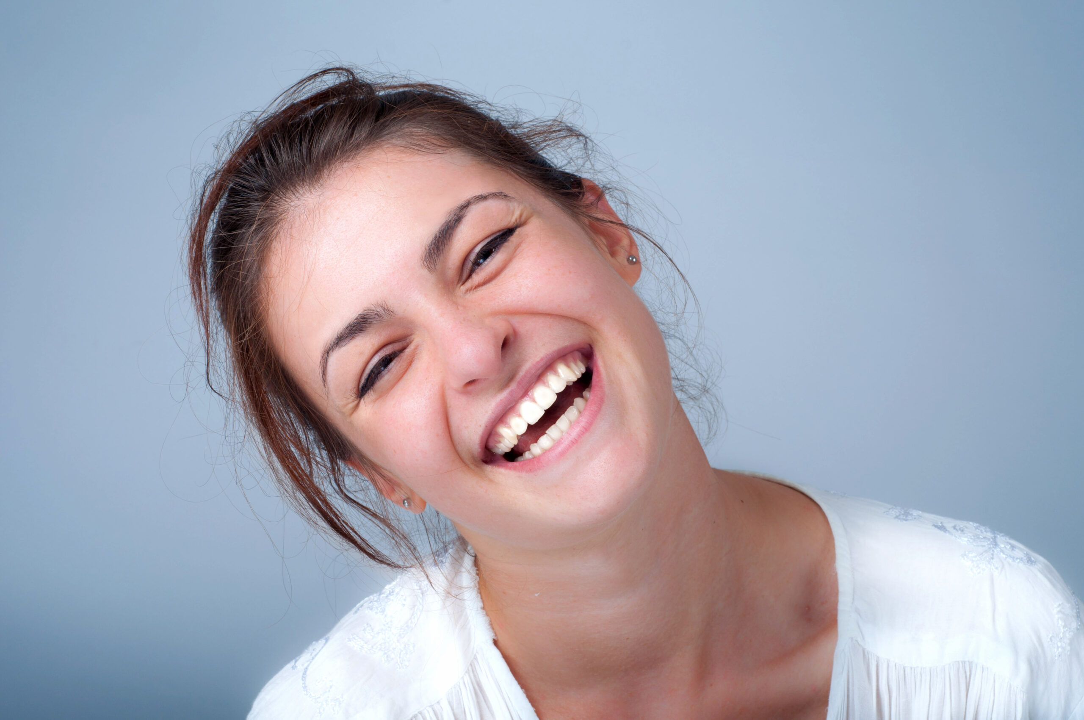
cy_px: 360
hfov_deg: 27.0
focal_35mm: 75
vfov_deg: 18.1
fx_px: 2255
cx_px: 542
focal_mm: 50
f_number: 9
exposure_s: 1/200
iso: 200
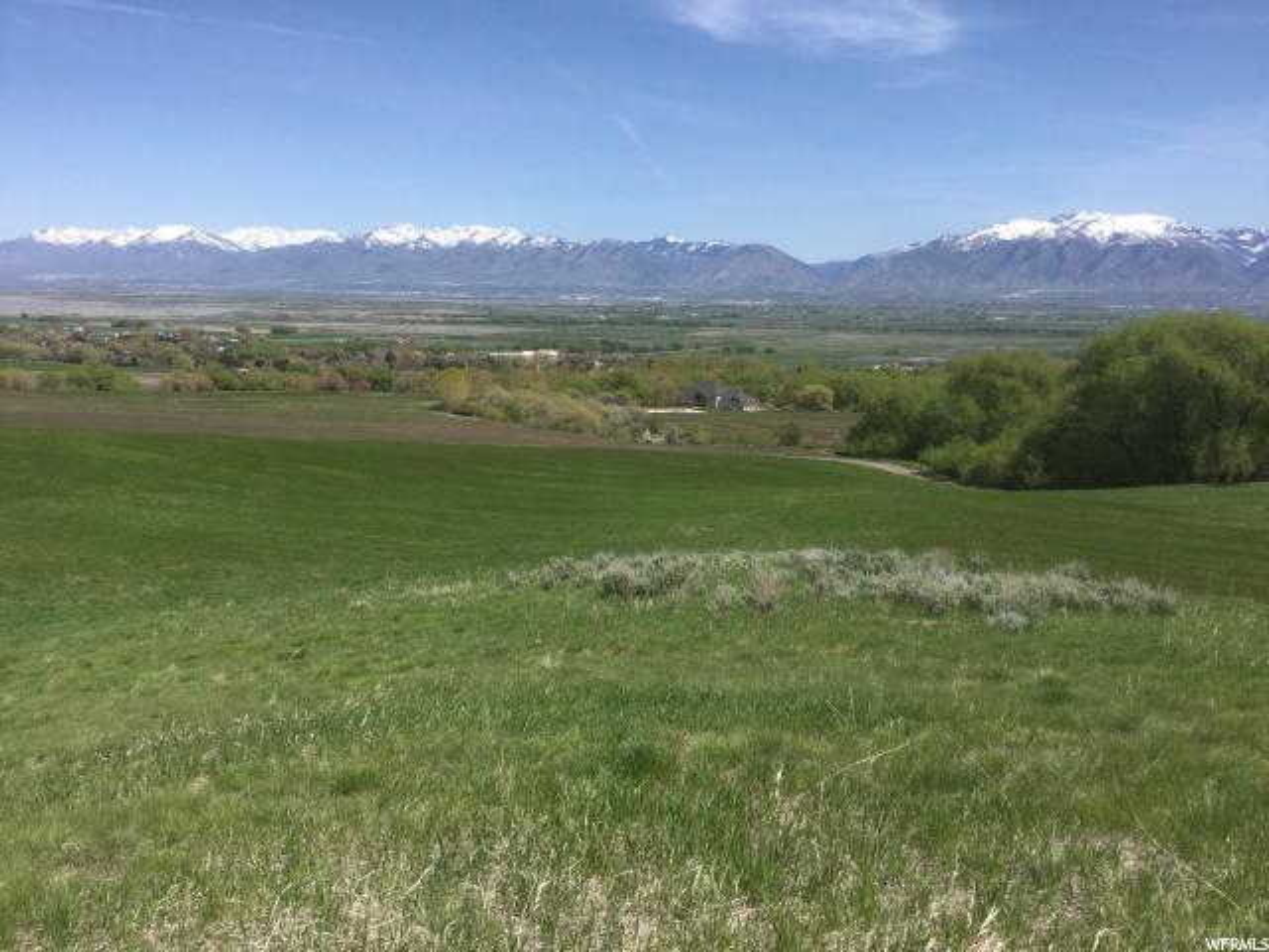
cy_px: 476
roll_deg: -1.2
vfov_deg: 45.4
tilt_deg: -12.2
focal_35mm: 31
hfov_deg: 58.4
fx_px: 1136
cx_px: 634
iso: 25
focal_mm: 3.3
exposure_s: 1/1538
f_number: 2.4
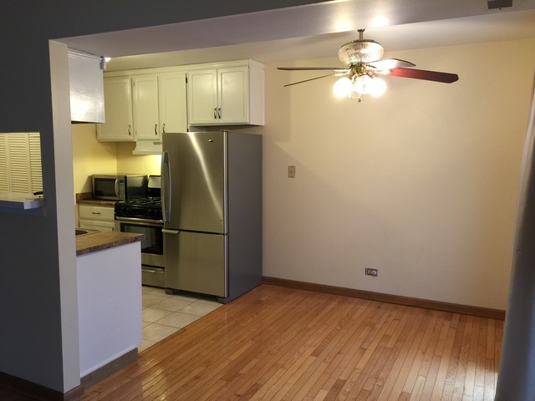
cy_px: 200
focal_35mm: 29
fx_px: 448
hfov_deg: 61.7
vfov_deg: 48.2
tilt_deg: -6.8
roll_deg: +0.0
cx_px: 268
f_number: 2.2
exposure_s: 1/15
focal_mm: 4.15
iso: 80
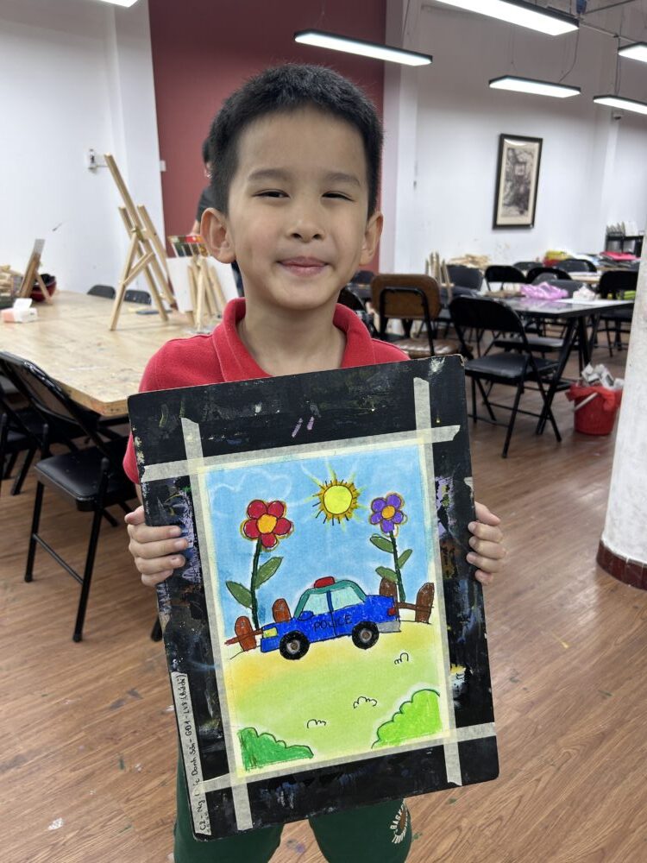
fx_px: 648
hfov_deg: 53.1
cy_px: 432
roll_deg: -0.2
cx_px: 324
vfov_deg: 67.3
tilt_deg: -15.7
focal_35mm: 26
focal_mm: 5.7
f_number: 1.5
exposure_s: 1/100
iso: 50
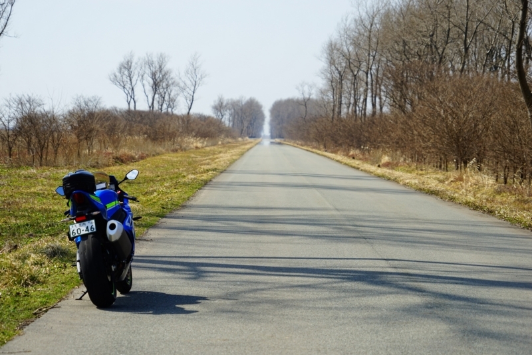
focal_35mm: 120
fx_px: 1774
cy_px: 178
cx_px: 266
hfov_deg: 17.1
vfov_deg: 11.4
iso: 100
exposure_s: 1/250
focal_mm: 120
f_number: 6.7
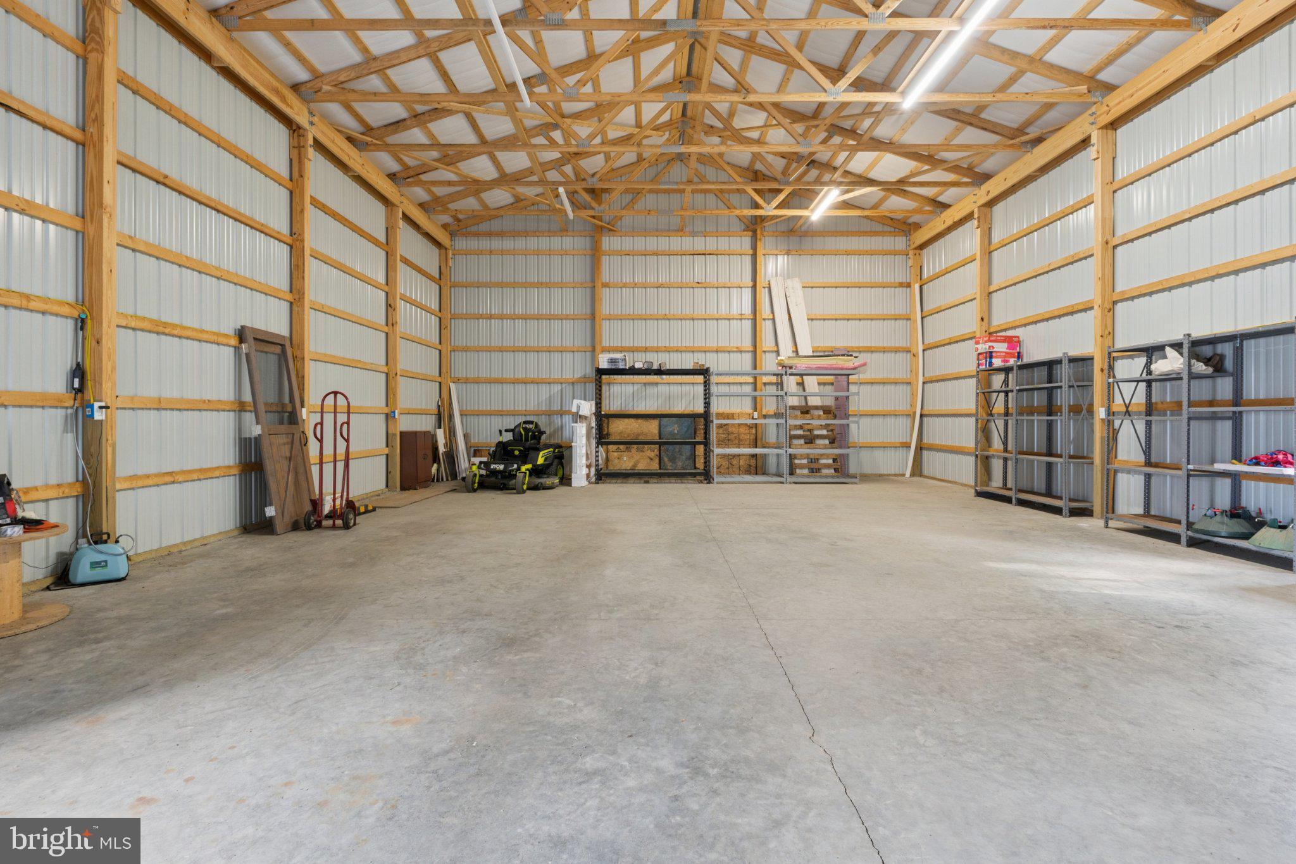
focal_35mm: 16
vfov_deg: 72.0
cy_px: 432
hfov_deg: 95.0
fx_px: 594
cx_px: 648
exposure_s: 1/5
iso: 400
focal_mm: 11
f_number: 8
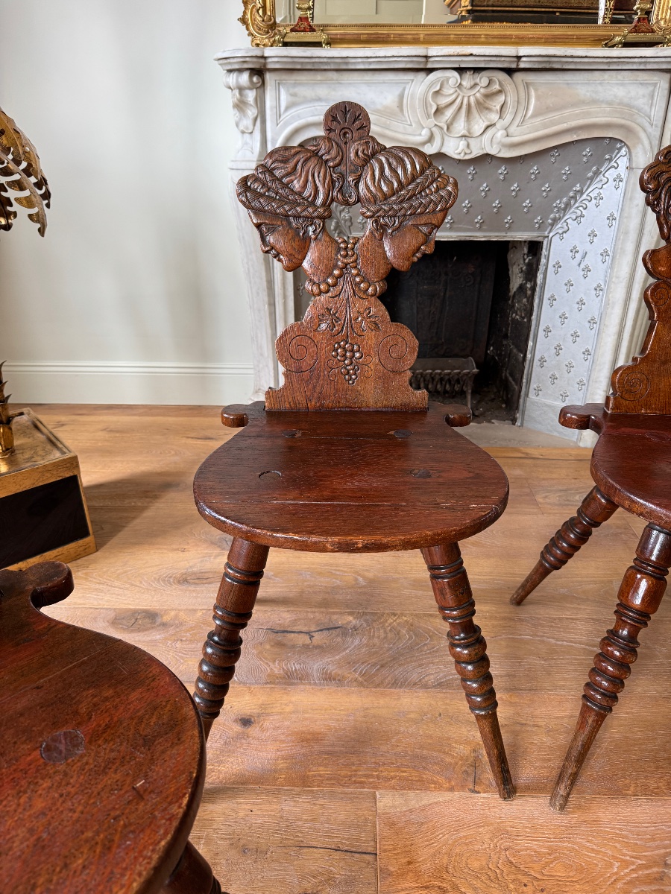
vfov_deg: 71.6
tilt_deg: -27.0
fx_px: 620
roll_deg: +0.2
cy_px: 447
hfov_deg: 56.8
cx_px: 336
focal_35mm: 24
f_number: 1.78
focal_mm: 6.76
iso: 200
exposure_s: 1/106
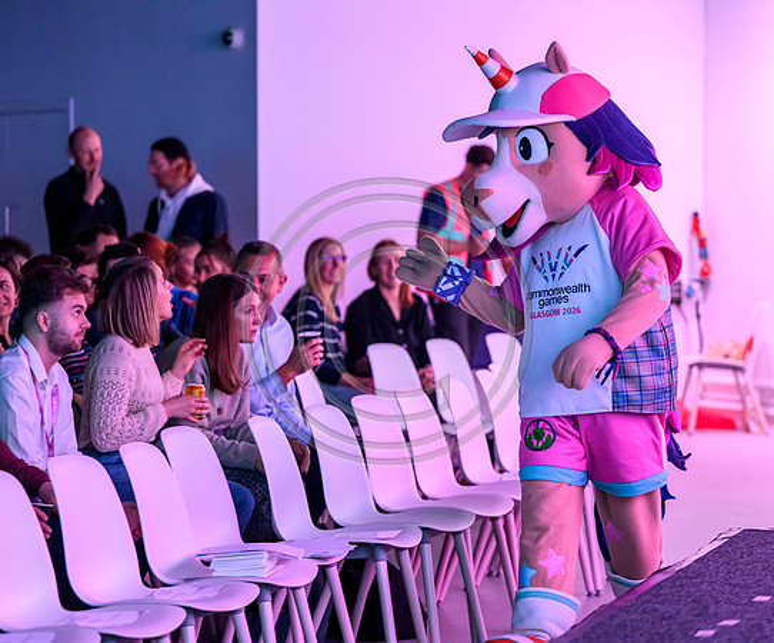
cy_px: 322
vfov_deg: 12.5
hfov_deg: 15.0
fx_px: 2946
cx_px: 482
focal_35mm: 127
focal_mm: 110
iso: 6400
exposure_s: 1/400
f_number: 2.8
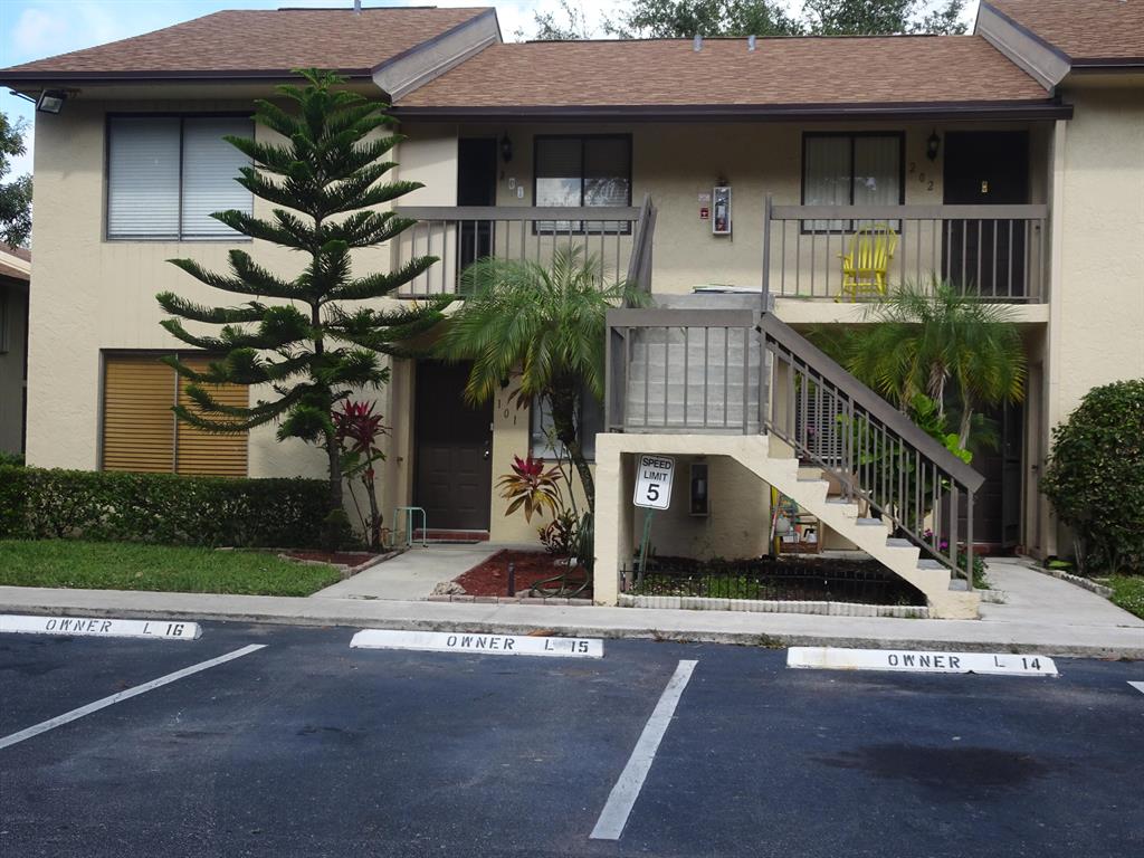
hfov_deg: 41.2
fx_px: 1520
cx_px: 572
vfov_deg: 31.5
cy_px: 429
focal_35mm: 46
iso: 80
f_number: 4.5
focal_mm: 7.87
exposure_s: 1/320
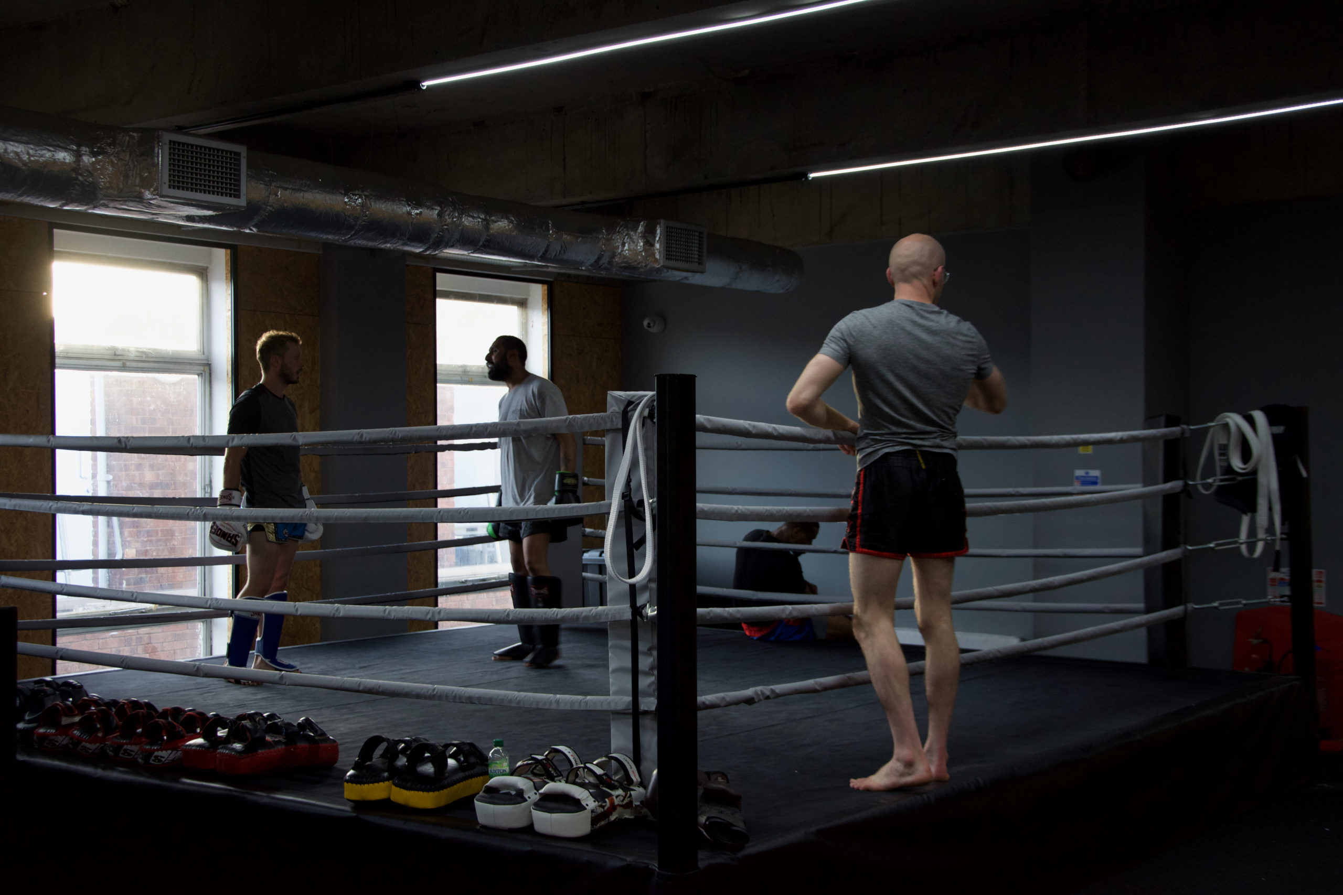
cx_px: 672
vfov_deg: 29.9
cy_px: 448
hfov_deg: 43.6
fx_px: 1679
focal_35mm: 45
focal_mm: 30
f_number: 4.2
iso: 800
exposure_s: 1/50
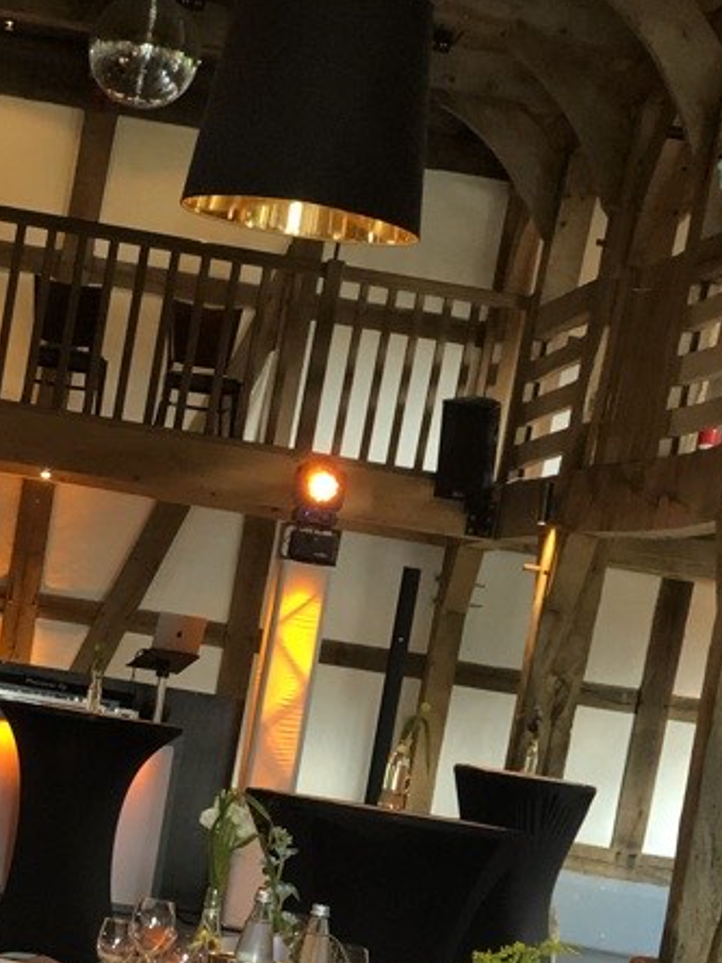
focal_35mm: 120
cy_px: 1100
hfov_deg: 12.3
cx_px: 74
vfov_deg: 15.9
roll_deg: -9.0
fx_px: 3337
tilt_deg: -7.6
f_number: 2.4
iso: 100
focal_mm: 6
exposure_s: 1/33
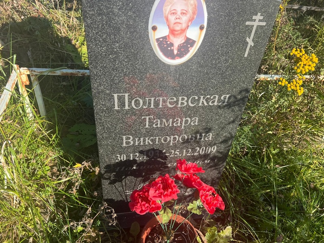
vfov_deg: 53.1
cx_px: 162
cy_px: 122
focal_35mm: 26
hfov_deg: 67.3
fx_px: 243
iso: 50
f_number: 1.5
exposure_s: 1/2123
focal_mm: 5.7
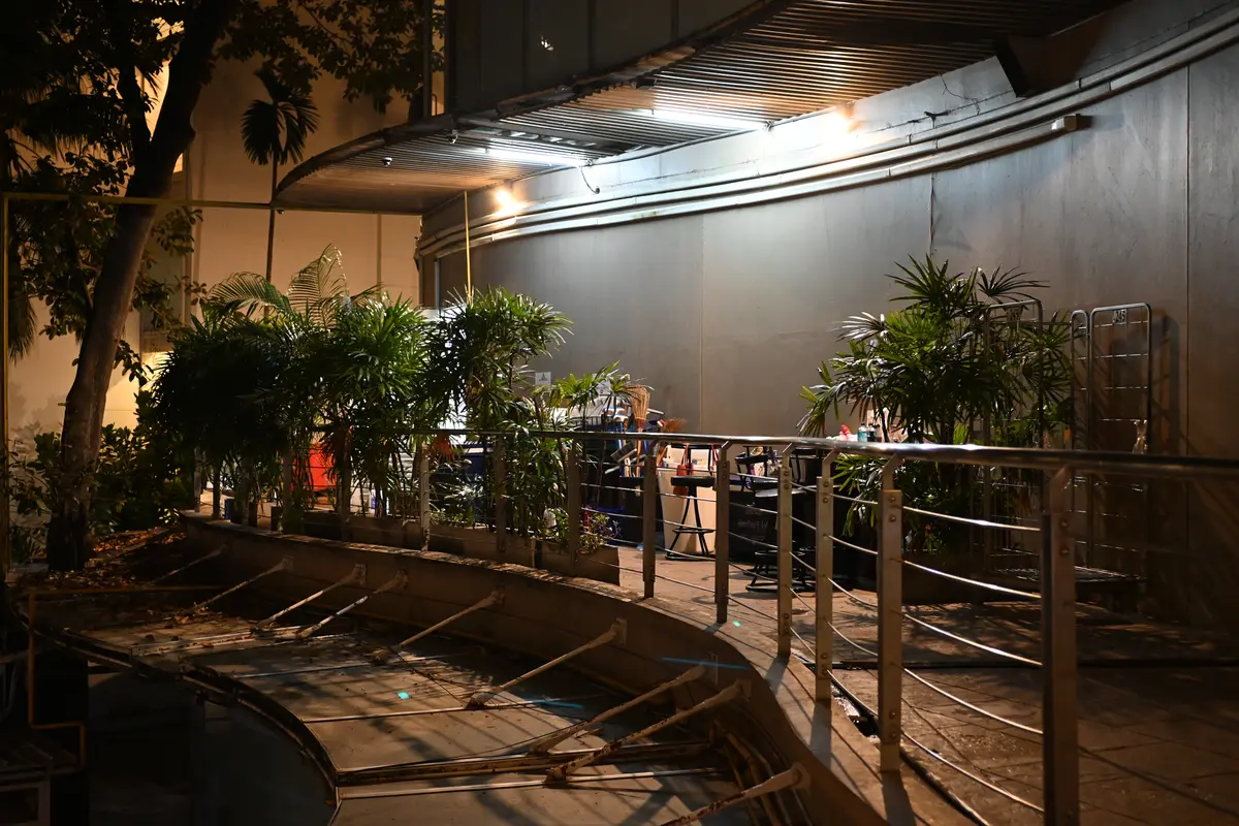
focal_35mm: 42
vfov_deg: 31.9
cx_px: 620
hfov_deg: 46.4
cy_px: 413
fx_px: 1445
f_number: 2.8
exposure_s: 1/80
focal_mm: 28
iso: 3200
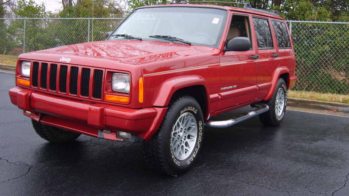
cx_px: 175
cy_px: 71
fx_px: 361
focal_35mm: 39
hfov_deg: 51.6
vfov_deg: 30.3
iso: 50
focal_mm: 7.4
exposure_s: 1/90
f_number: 2.8
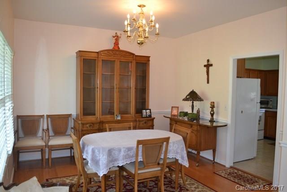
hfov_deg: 67.4
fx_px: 215
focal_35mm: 27
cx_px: 144
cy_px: 96
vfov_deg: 48.0
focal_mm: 18
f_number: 4
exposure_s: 1/100
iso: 400
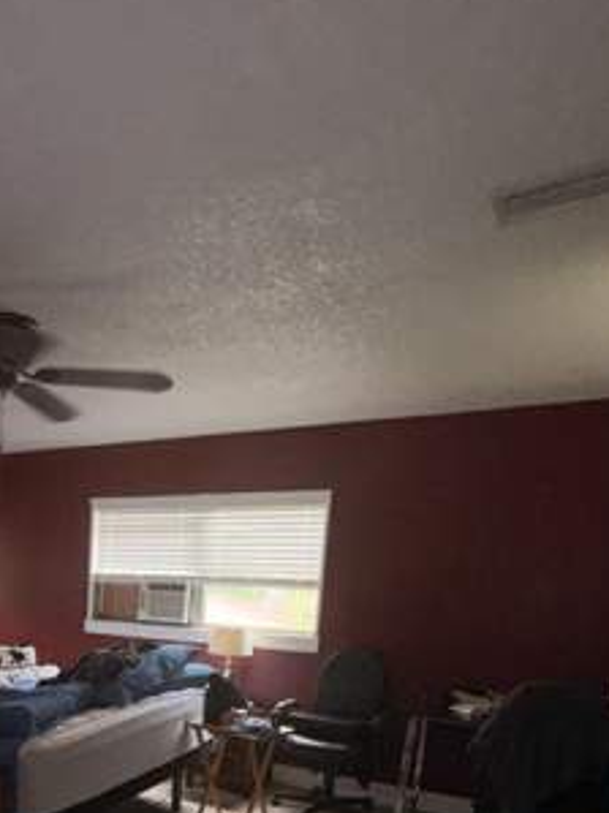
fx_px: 704
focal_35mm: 30
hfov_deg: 43.4
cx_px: 79
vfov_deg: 53.1
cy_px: 721
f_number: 2.2
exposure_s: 1/76
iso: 80
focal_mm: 2.22
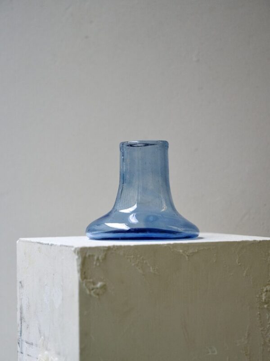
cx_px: 135
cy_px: 180
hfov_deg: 14.2
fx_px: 1082
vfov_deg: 18.9
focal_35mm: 104
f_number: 4
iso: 400
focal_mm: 52
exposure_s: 1/125
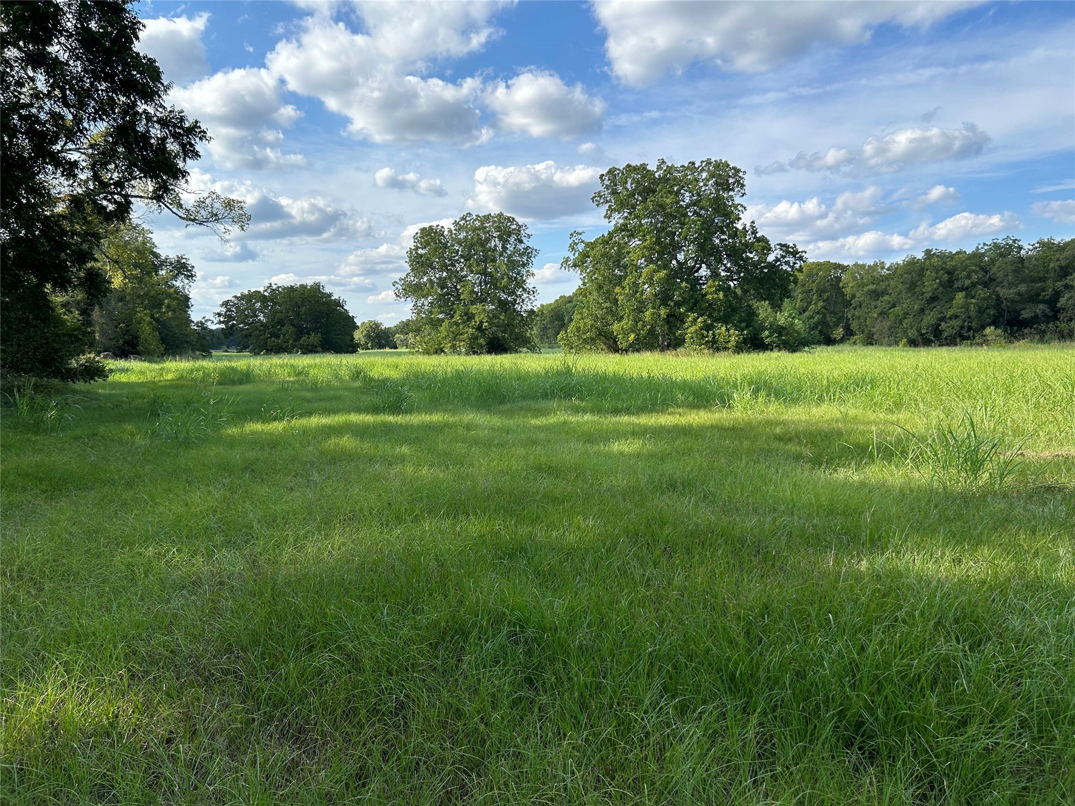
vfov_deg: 53.1
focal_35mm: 26
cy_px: 403
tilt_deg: -4.1
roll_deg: +1.6
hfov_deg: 67.3
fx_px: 807
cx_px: 538
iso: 50
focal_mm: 5.7
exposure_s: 1/2695
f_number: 1.5
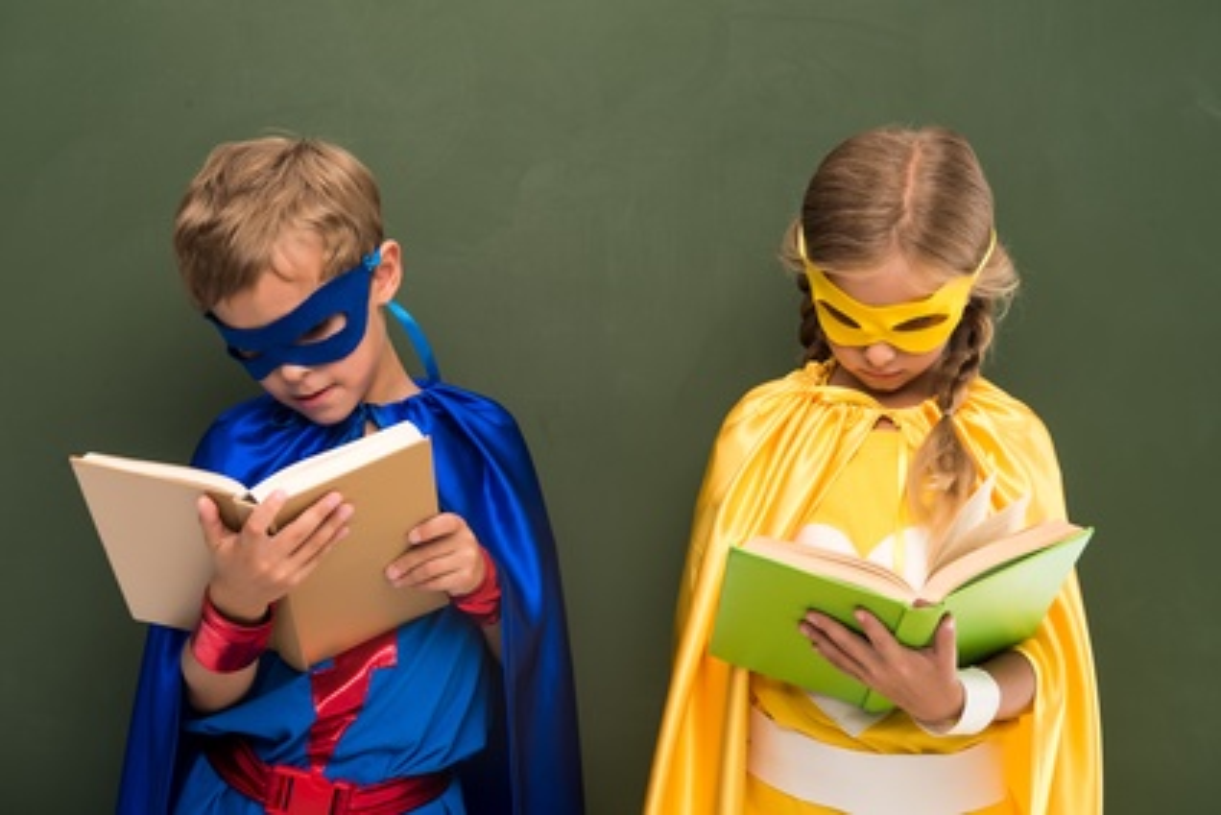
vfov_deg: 24.2
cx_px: 610
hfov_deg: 35.6
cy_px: 408
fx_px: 1900
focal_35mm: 56
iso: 100
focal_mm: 56
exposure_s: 1/200
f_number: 9
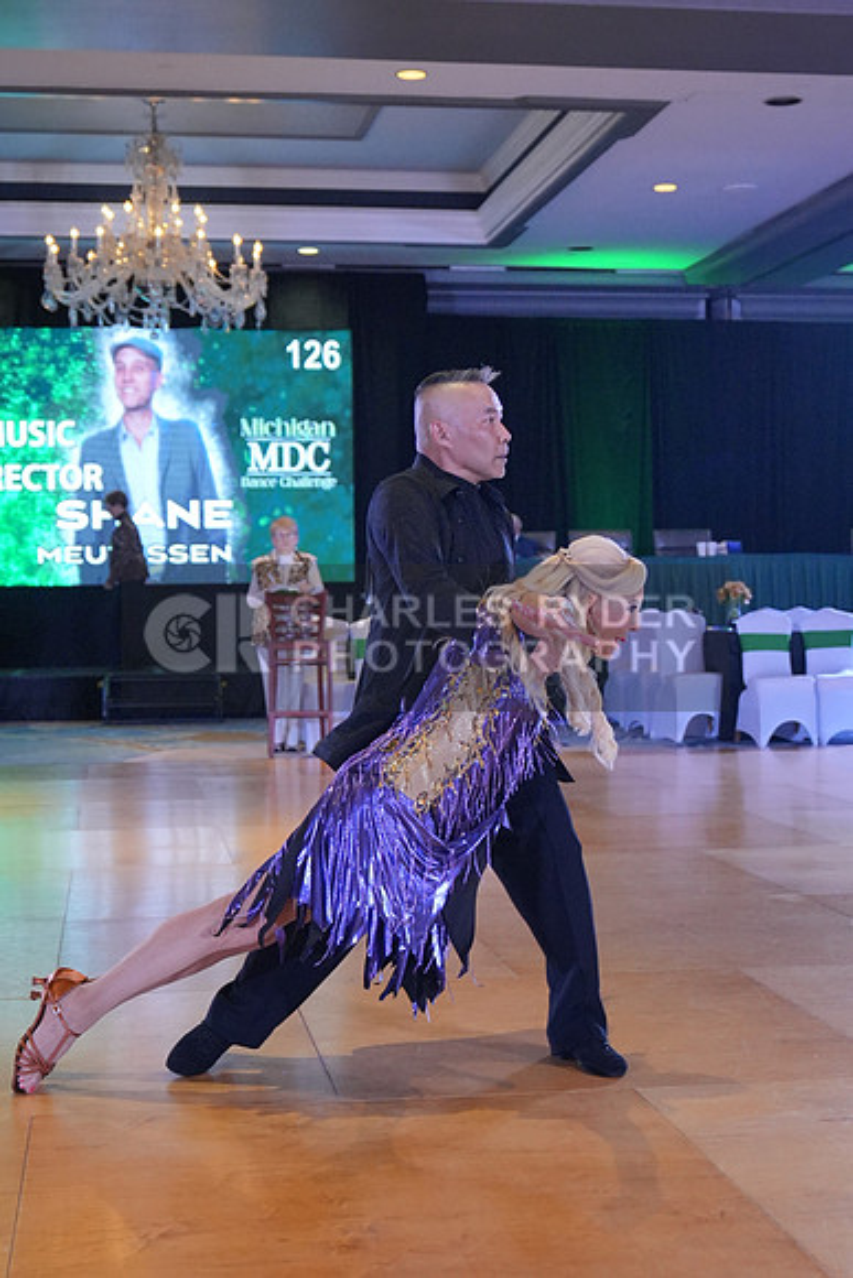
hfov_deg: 24.6
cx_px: 426
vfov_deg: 36.2
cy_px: 639
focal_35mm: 55
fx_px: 1953
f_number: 3.2
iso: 3200
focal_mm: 37
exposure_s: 1/500
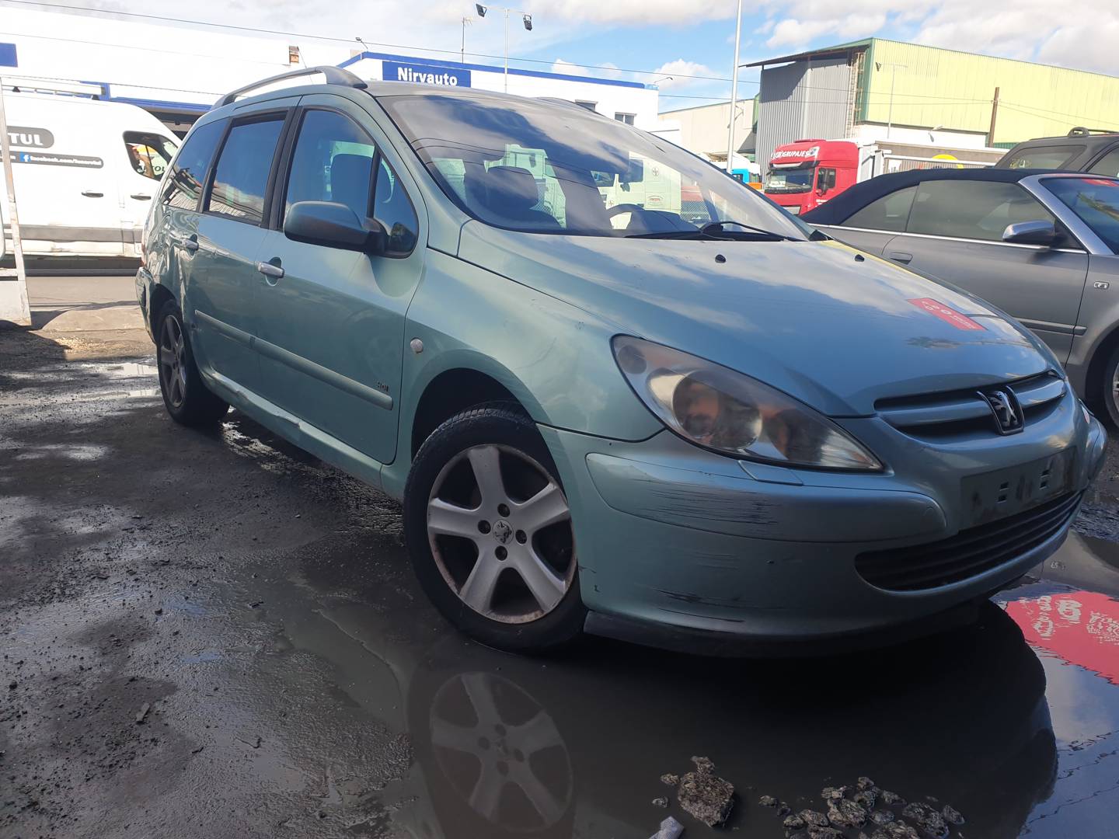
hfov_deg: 67.3
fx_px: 840
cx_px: 560
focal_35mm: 26
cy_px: 420
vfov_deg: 53.1
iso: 50
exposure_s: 1/1053
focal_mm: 4.3
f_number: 2.4
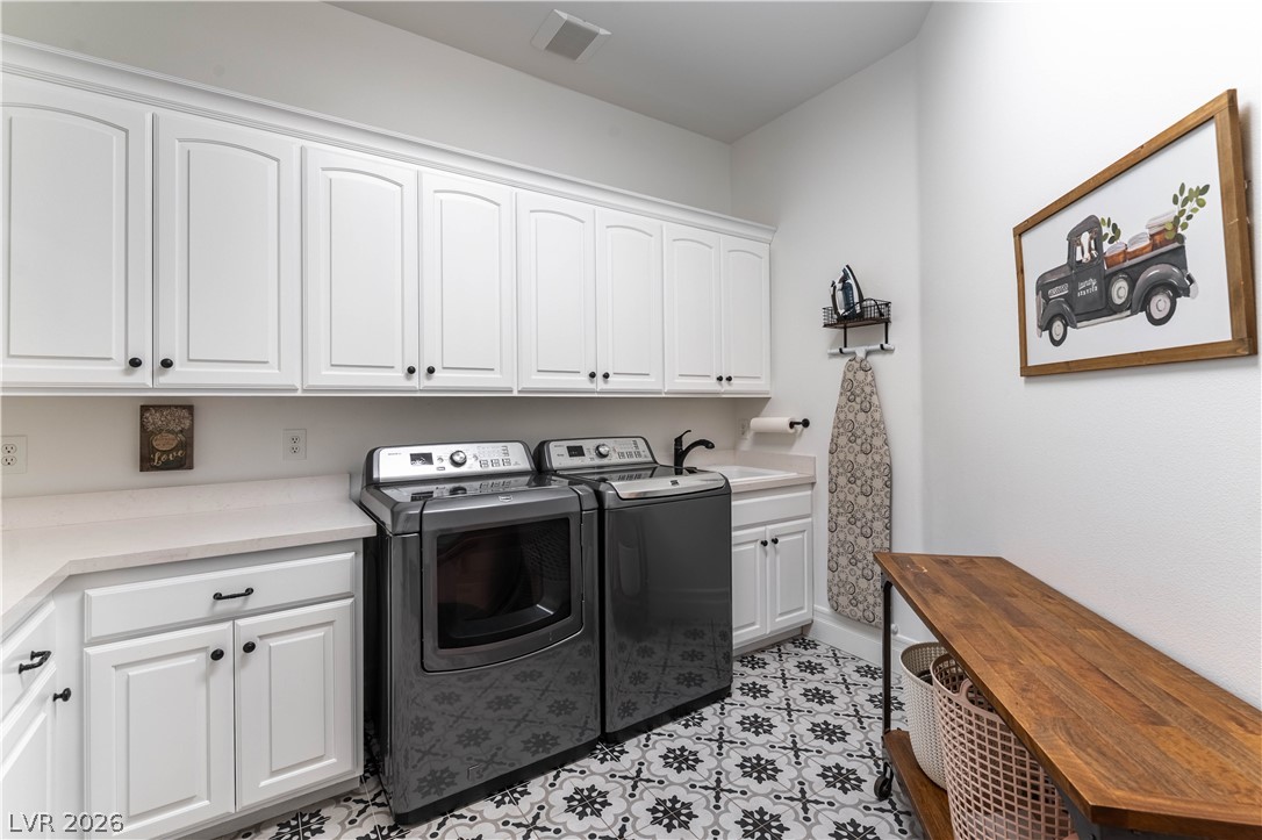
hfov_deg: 100.4
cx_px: 631
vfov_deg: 77.3
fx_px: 526
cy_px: 420
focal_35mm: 15
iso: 400
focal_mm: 15
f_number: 8
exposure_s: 1/200
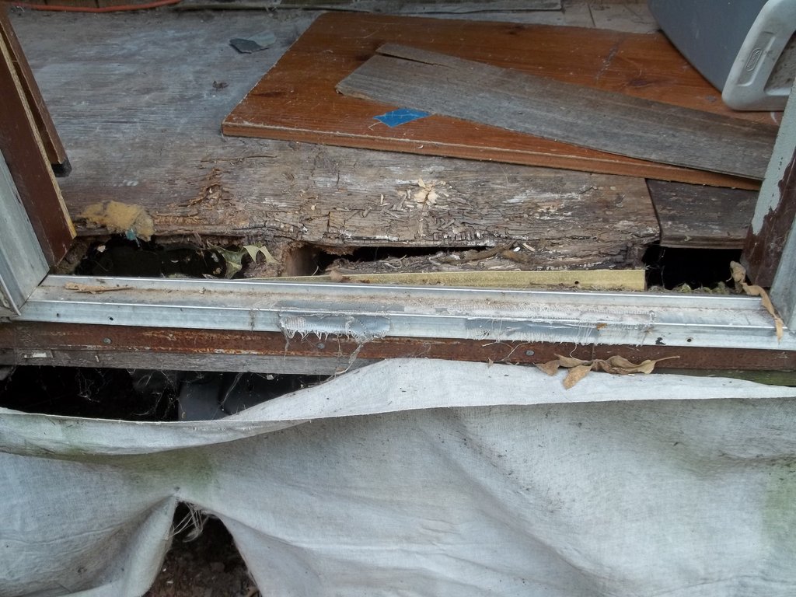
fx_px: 759
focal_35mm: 33
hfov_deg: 55.4
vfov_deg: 42.9
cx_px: 398
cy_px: 298
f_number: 3.3
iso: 64
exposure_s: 1/30
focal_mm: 5.9
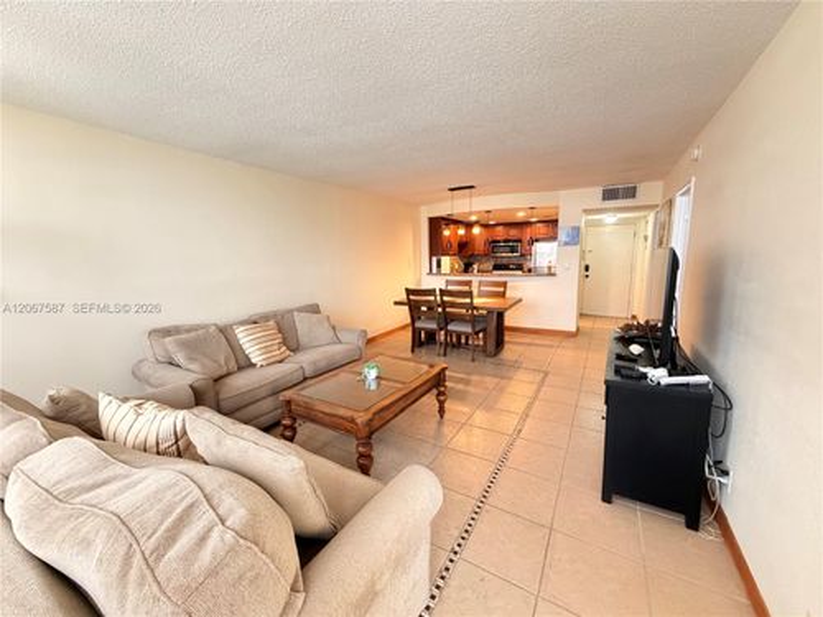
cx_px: 412
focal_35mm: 14
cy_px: 308
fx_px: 333
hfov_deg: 102.1
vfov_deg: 85.7
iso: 800
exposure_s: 1/60
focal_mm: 2.22
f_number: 2.2
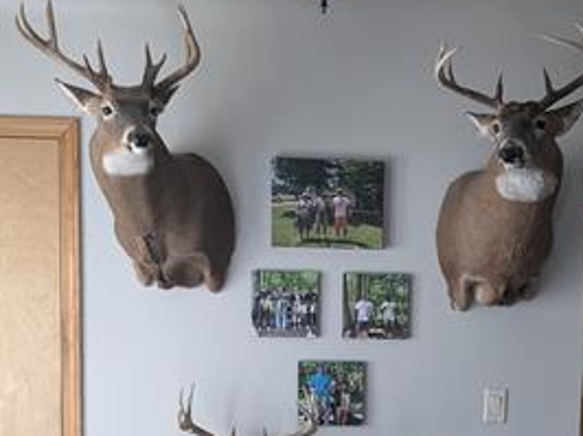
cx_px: 438
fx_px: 1312
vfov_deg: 18.4
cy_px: 432
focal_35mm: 78
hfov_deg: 24.8
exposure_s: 1/24
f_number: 1.73
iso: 397
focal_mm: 4.38
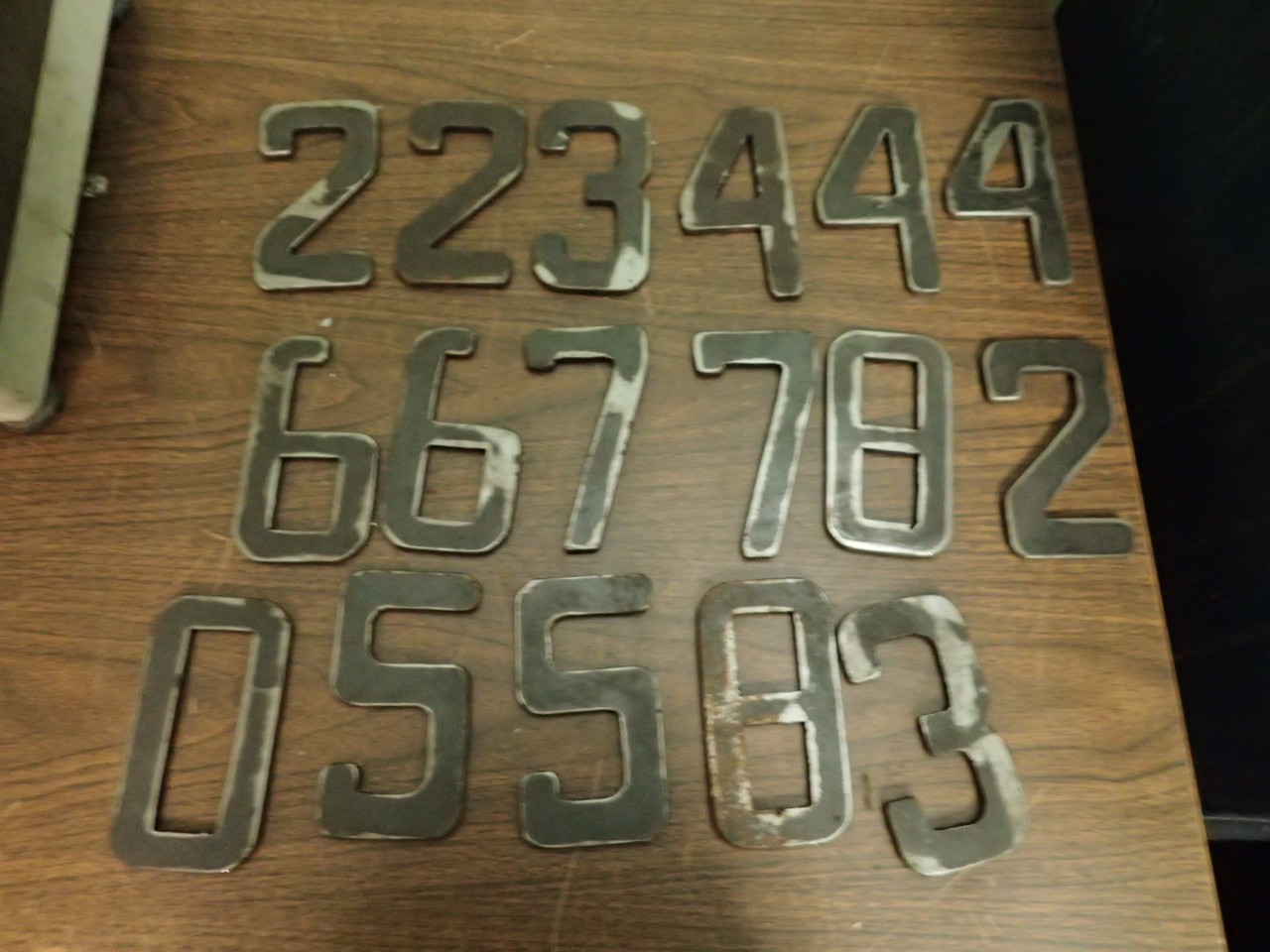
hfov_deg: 69.4
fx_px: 917
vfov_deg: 54.9
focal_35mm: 25
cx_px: 635
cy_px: 476
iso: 800
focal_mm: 4.5
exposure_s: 1/20
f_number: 2
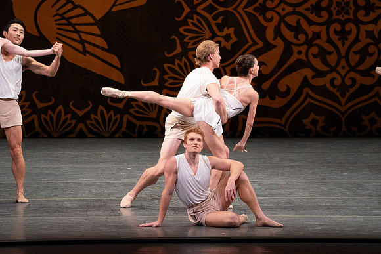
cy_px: 127
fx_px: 4234
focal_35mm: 400
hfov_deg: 5.2
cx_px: 190
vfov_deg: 3.4
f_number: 10
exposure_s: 1/400
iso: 6400
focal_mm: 400
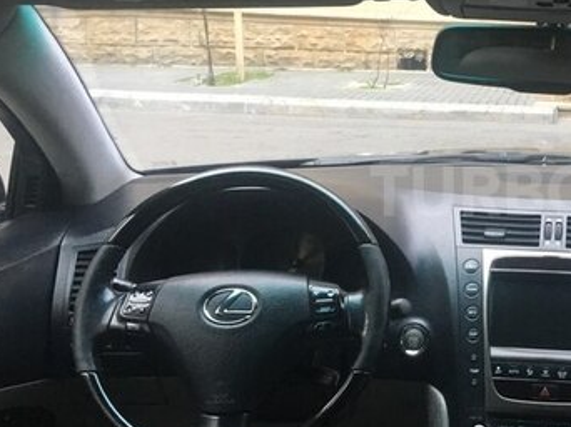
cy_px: 191
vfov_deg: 26.1
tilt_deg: -11.9
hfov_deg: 32.2
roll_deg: -2.1
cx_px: 541
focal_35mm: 56
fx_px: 923
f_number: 2.2
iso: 64
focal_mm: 4.15
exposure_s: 1/33
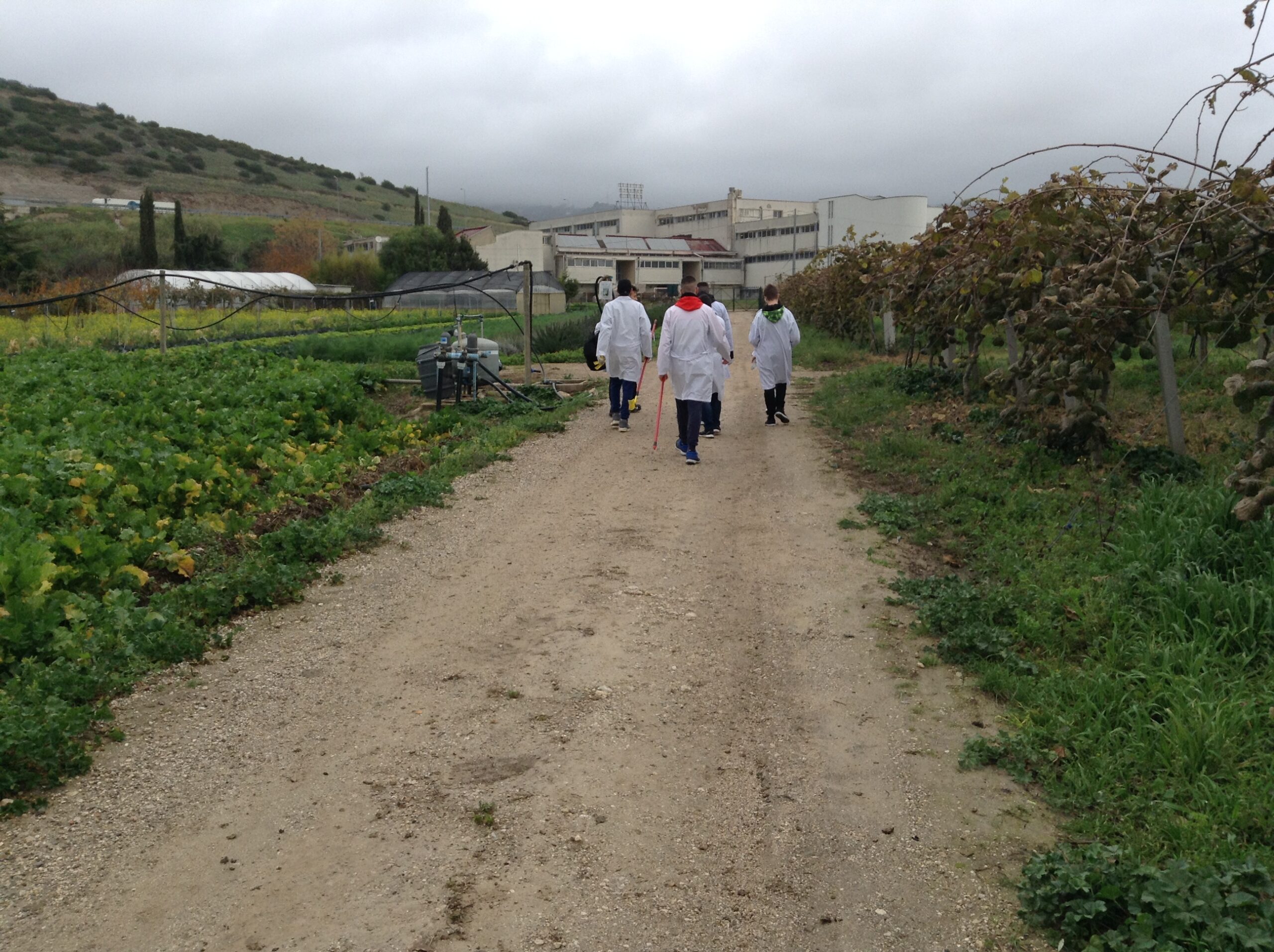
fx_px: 1213
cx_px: 637
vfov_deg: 42.8
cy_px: 476
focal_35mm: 33
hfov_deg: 55.4
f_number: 2.4
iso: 25
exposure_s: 1/291
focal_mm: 3.3
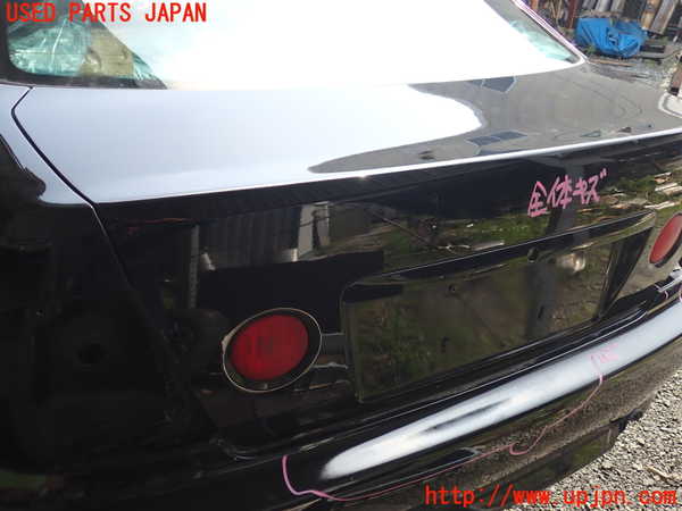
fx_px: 591
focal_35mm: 30
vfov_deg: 46.8
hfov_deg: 60.0
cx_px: 341
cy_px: 256
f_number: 2.3
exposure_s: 1/320
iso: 100
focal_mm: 5.4
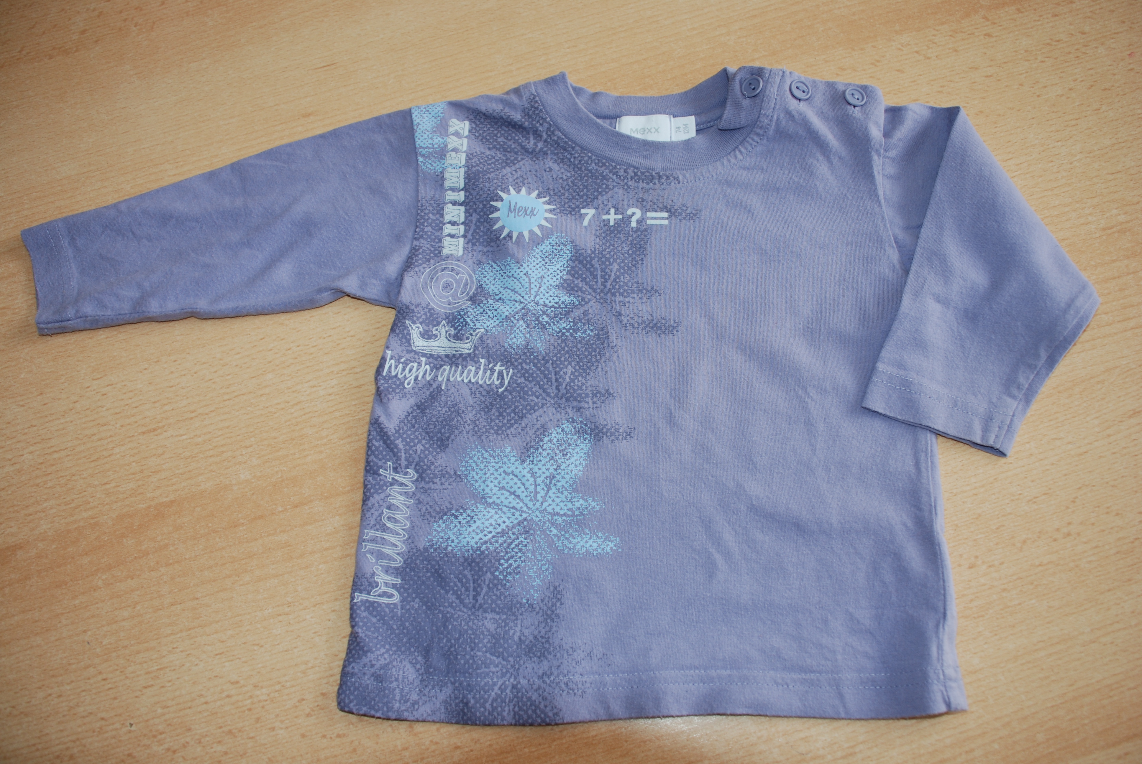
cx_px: 571
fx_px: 953
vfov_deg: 43.7
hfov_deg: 61.9
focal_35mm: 30
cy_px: 382
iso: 200
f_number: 3.8
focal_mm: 20
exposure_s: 1/60
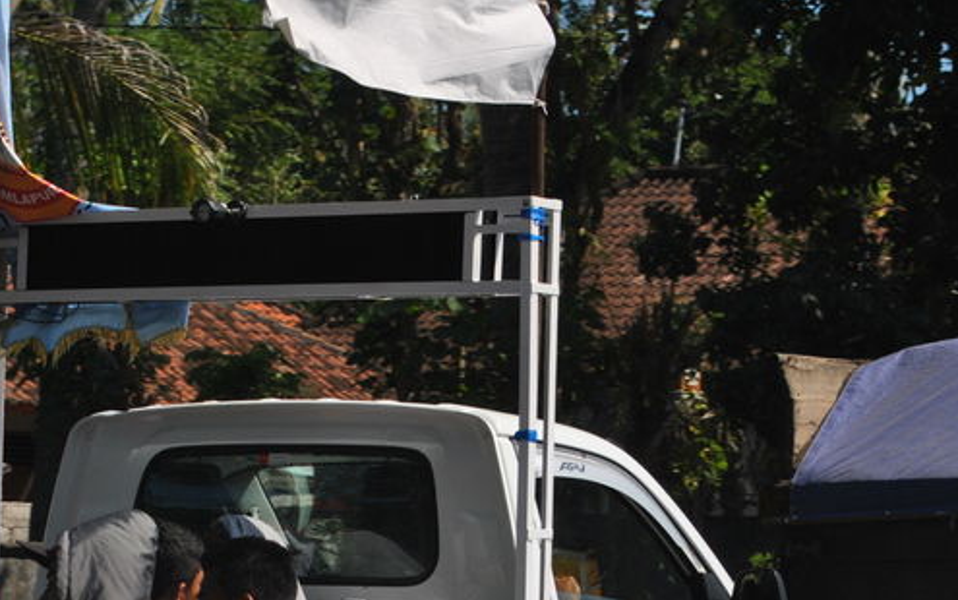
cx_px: 201
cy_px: 662
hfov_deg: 12.0
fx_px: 4547
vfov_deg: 7.5
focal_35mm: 174
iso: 100
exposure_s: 1/320
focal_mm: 55
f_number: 9
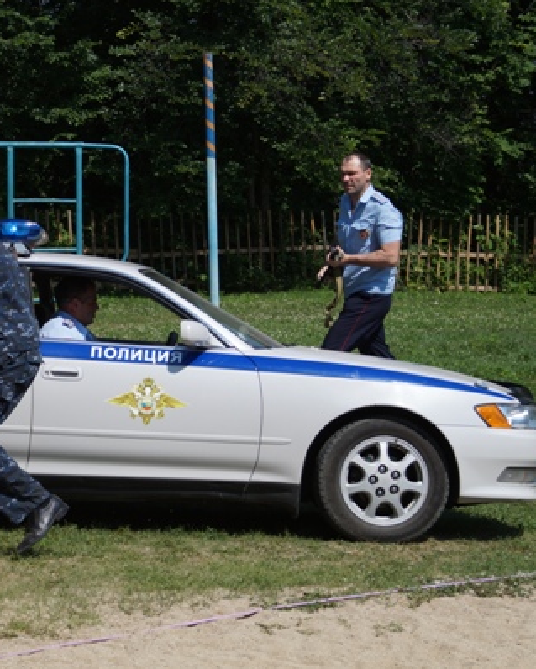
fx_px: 2238
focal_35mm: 113
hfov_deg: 13.5
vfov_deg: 17.0
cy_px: 324
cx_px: 62
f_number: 7.1
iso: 100
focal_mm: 50
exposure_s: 1/500
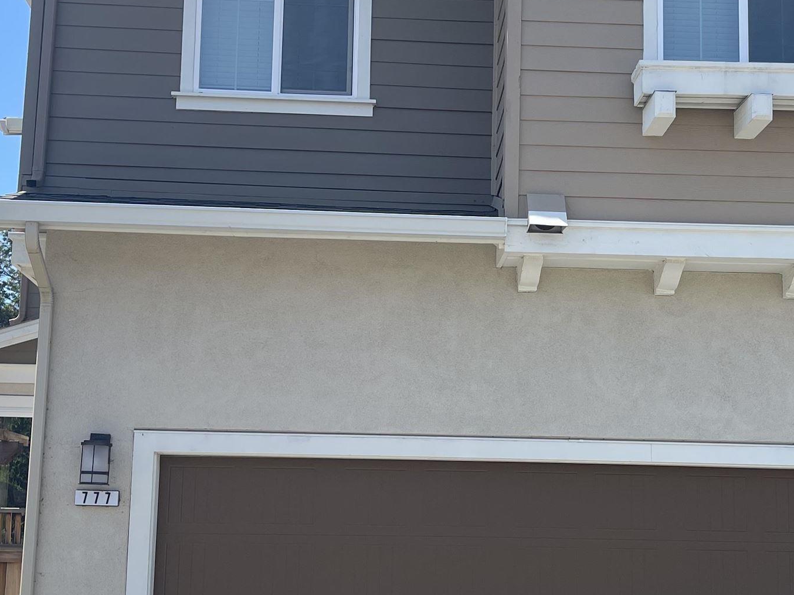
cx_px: 457
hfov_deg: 32.6
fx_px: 1353
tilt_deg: +8.0
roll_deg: -0.8
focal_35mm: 59
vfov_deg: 24.8
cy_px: 339
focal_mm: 5.1
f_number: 1.6
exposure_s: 1/1883
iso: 32
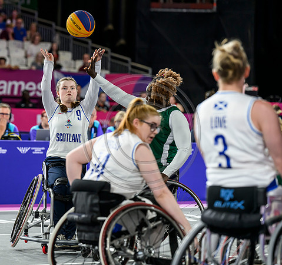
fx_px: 1490
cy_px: 132
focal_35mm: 167
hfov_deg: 10.8
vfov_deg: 10.2
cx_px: 83
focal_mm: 135
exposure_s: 1/1600
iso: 2500
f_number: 3.2
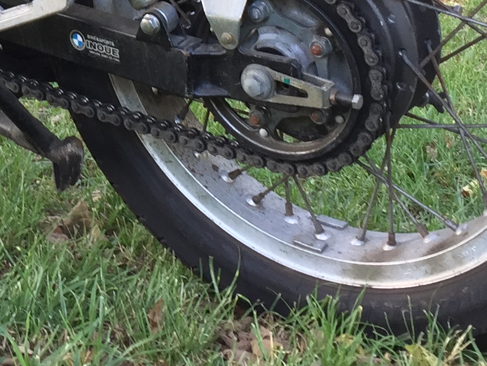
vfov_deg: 13.6
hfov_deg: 18.4
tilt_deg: -2.2
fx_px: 1464
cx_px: 9
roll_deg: -0.1
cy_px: -132
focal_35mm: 104
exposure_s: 1/50
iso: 40
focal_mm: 4.15
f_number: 2.2
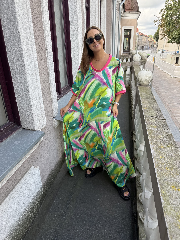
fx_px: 166
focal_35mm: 24
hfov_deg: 56.8
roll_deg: +0.6
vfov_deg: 71.6
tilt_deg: -22.0
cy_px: 120
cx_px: 90
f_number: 1.78
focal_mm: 6.76
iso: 100
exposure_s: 1/430
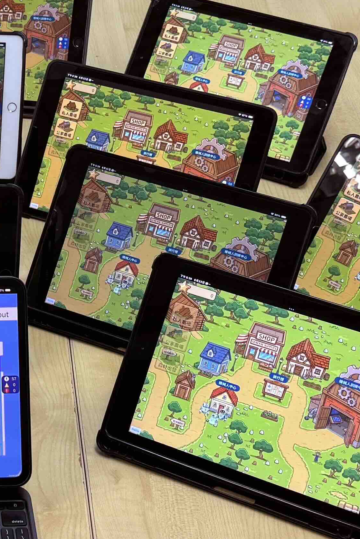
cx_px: -78
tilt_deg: -37.5
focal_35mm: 85
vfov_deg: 23.9
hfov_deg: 15.5
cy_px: 233
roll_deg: -1.0
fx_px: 1275
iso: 80
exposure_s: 1/100
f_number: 1.78
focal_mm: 6.76
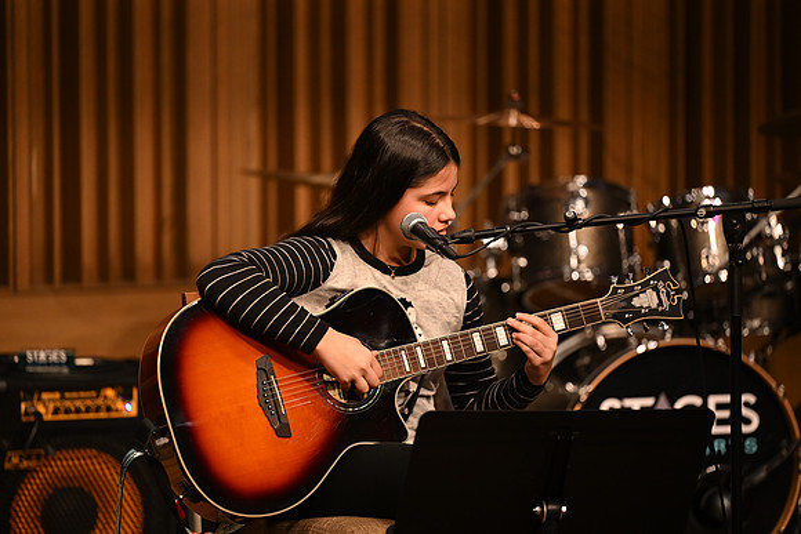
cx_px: 400
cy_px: 267
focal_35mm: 200
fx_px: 4451
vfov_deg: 6.9
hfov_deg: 10.3
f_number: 2.8
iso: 1600
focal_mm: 200
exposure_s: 1/400
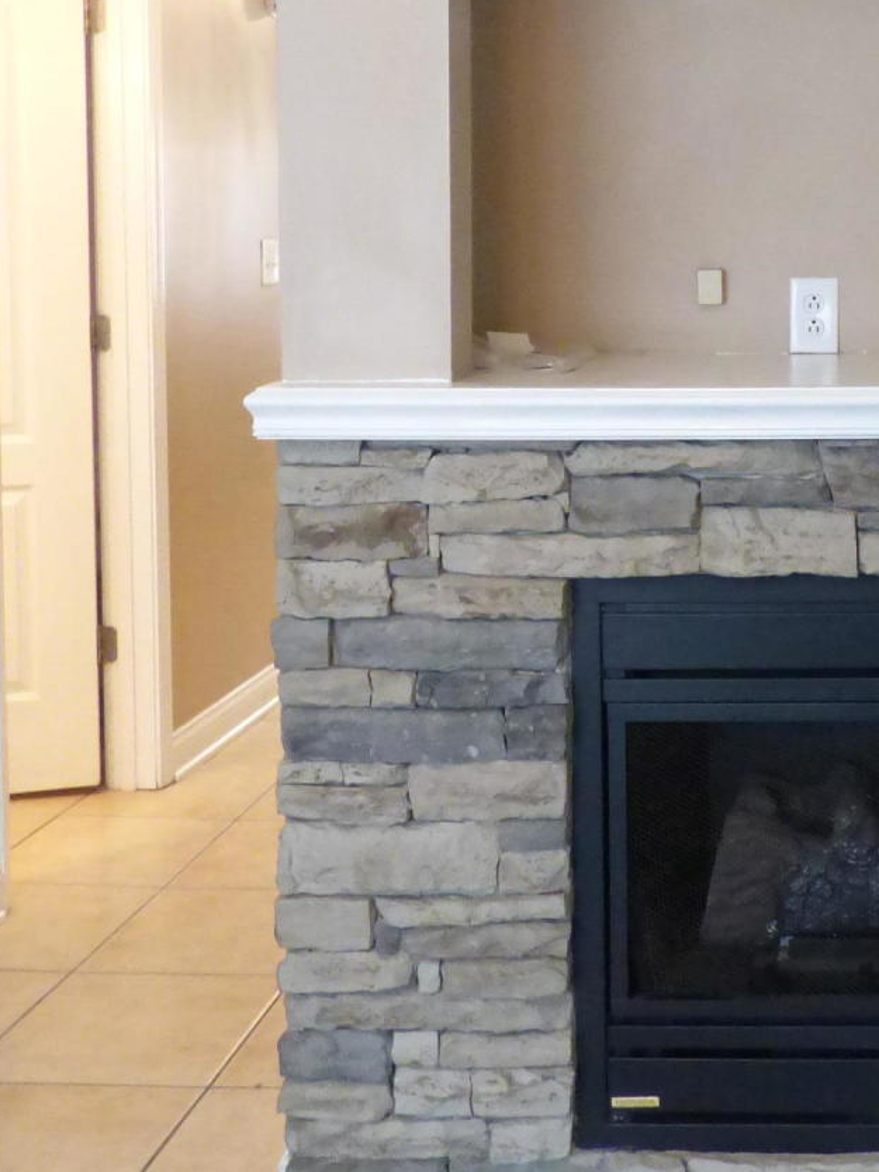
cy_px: 310
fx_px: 1625
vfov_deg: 38.7
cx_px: 842
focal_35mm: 48
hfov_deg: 28.7
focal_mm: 3.58
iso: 800
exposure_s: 1/30
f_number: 2.8
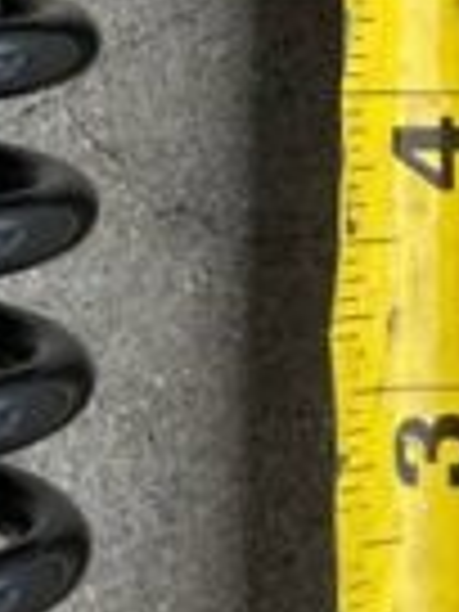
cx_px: 86
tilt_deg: -86.3
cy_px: -135
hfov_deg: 9.7
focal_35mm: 153
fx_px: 2705
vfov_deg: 12.6
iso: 32
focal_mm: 5.1
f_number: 1.6
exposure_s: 1/615
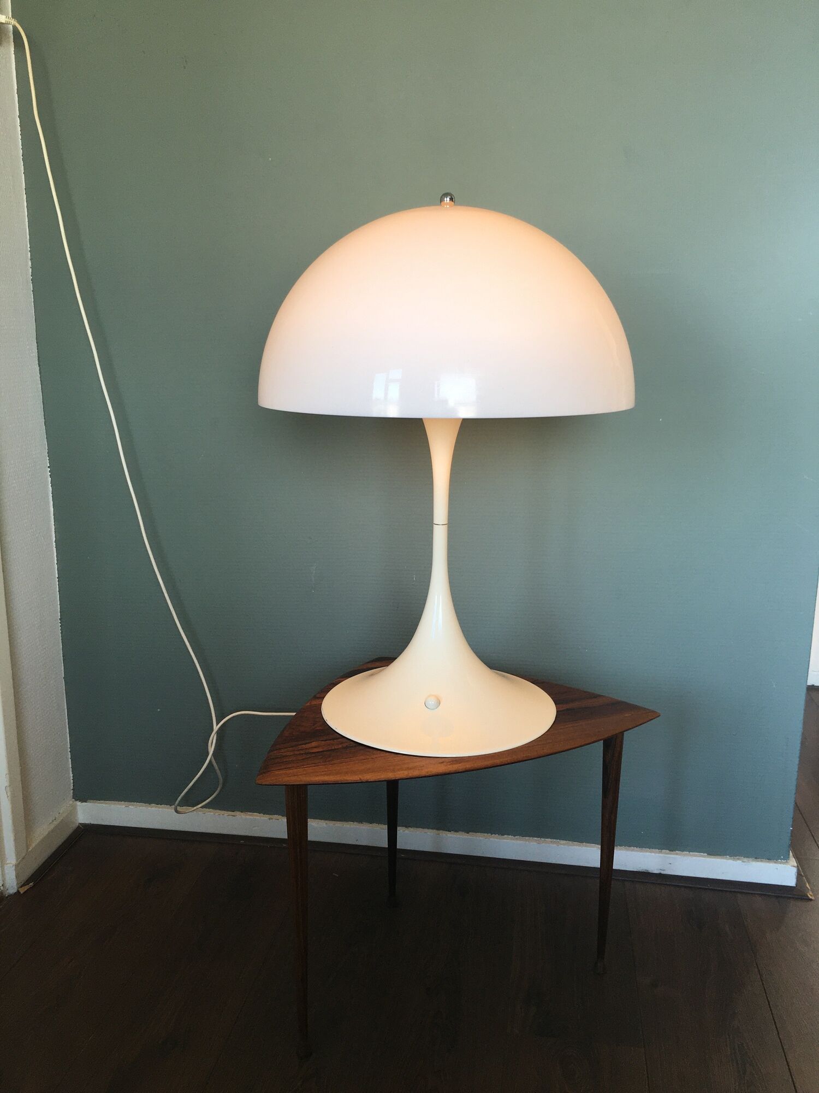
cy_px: 546
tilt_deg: -12.4
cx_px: 410
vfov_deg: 61.7
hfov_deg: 48.2
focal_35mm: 29
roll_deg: -0.9
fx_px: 915
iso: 32
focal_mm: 4.15
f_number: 2.2
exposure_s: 1/50
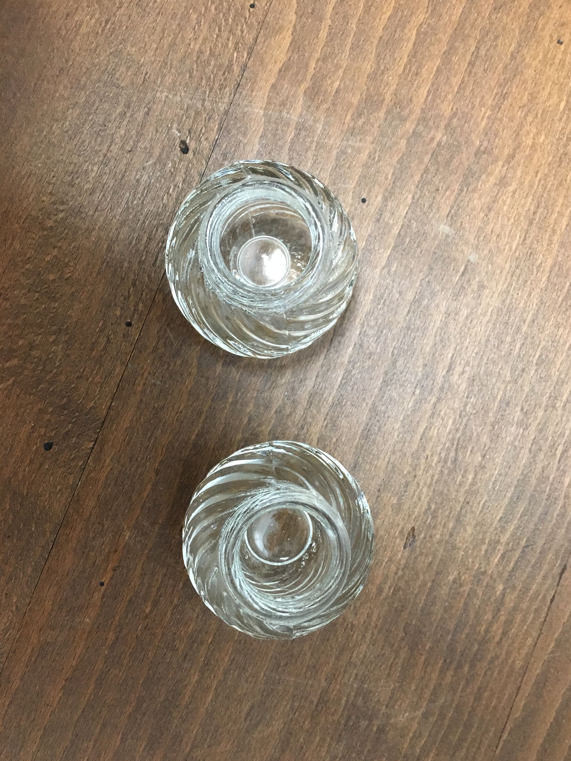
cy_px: 388
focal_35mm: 30
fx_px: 660
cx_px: 289
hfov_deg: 46.8
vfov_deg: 60.0
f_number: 2.2
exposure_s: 1/25
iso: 200
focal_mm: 4.15
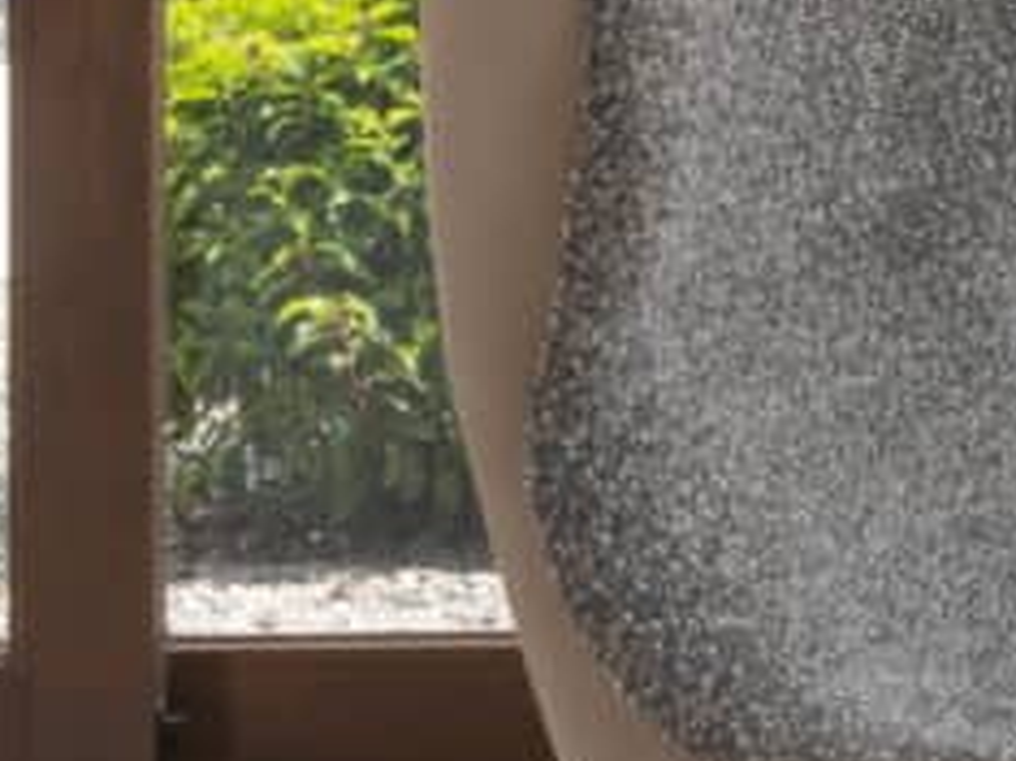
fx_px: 6336
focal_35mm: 216
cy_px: 854
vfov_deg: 6.8
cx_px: 1863
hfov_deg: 8.8
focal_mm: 48
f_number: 22
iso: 200
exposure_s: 1/13
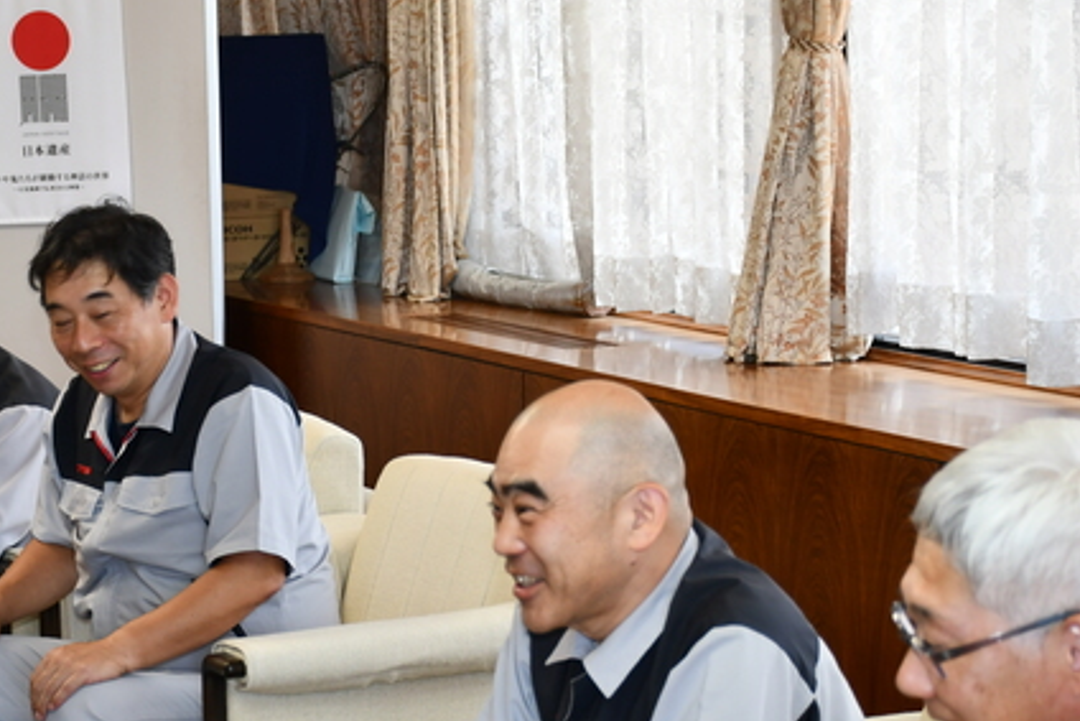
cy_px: 576
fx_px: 2941
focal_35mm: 98
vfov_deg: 13.9
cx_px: 439
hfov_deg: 20.8
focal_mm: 38
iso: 320
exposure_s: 1/60
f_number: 4.2
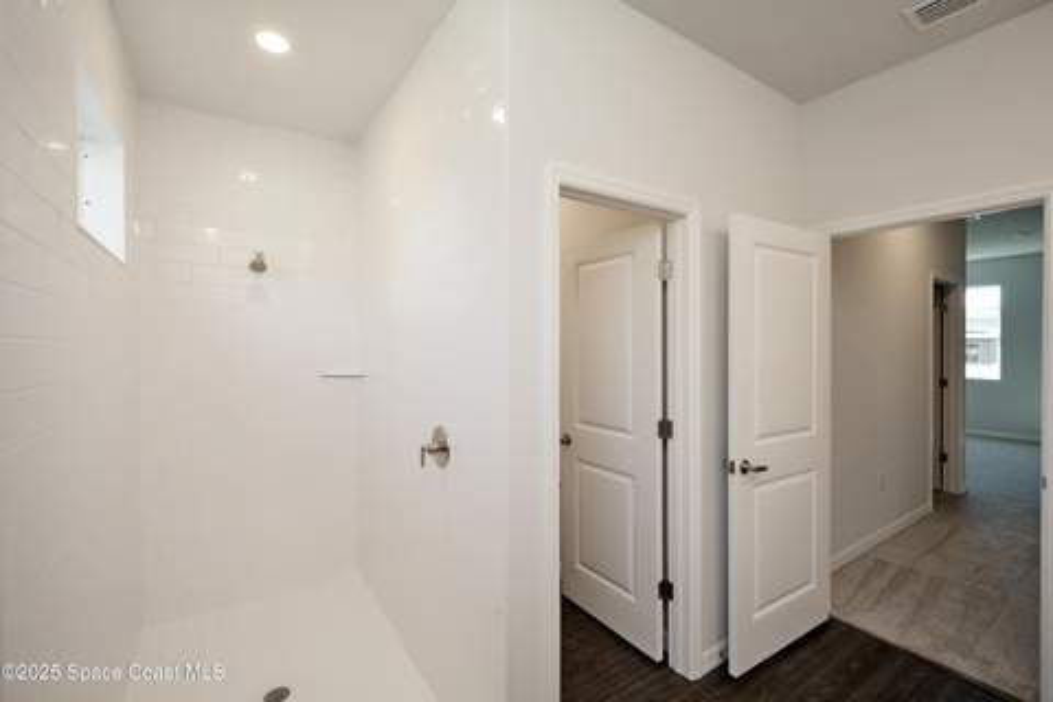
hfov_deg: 100.4
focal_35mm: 15
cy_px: 351
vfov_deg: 77.3
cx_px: 526
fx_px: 439
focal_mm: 10
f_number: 4
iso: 200
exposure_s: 1/60
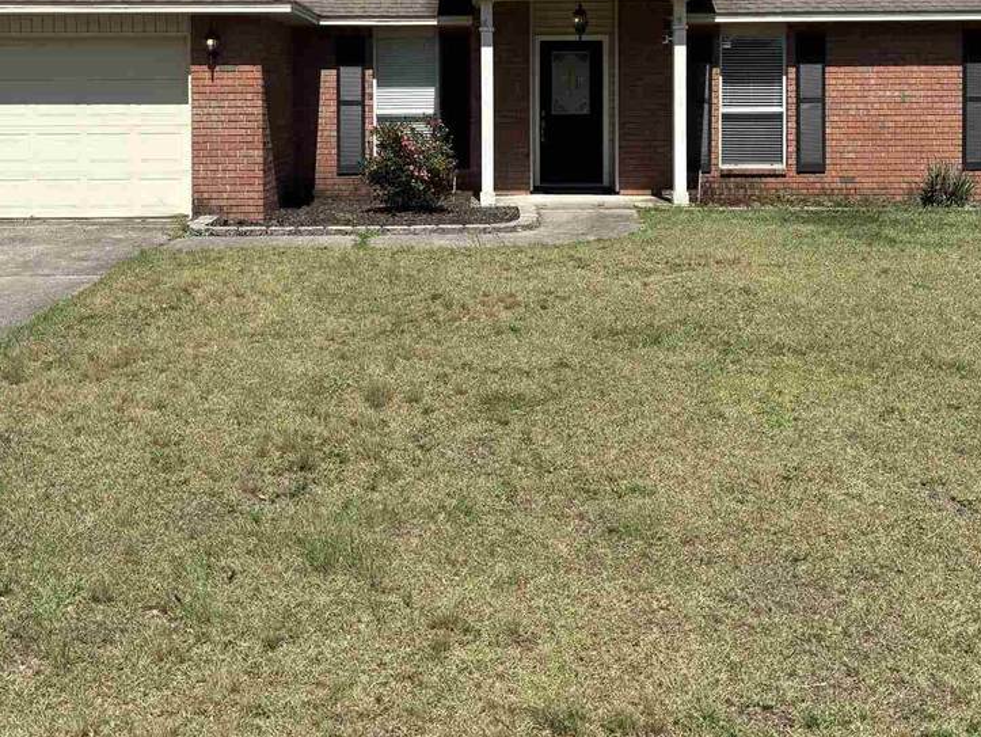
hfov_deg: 41.2
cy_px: 130
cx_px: 467
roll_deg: +0.1
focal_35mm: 46
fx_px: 1304
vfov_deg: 30.6
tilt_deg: -2.0
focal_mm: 5.96
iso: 50
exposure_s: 1/4082
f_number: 1.6
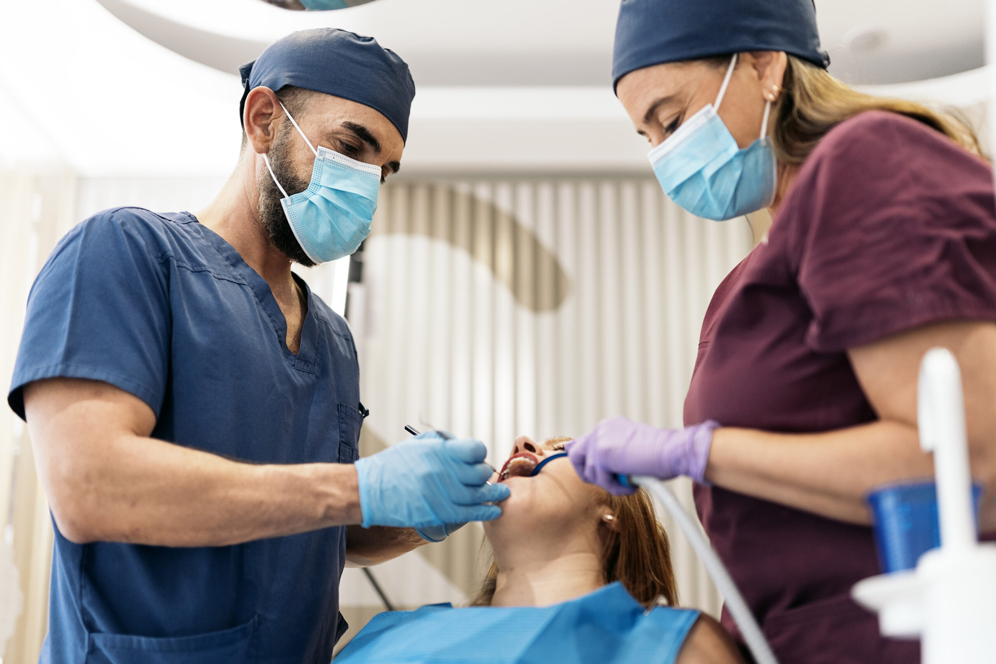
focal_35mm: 35
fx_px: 968
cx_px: 498
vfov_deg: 37.9
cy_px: 332
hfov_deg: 54.4
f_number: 1.4
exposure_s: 1/200
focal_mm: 35
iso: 640
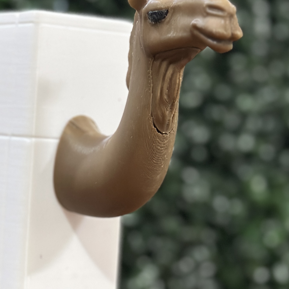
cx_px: 51
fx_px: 1096
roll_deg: +0.3
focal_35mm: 116
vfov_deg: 15.0
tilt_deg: -2.5
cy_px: 168
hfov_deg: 14.9
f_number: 1.78
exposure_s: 1/50
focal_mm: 6.86
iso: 250
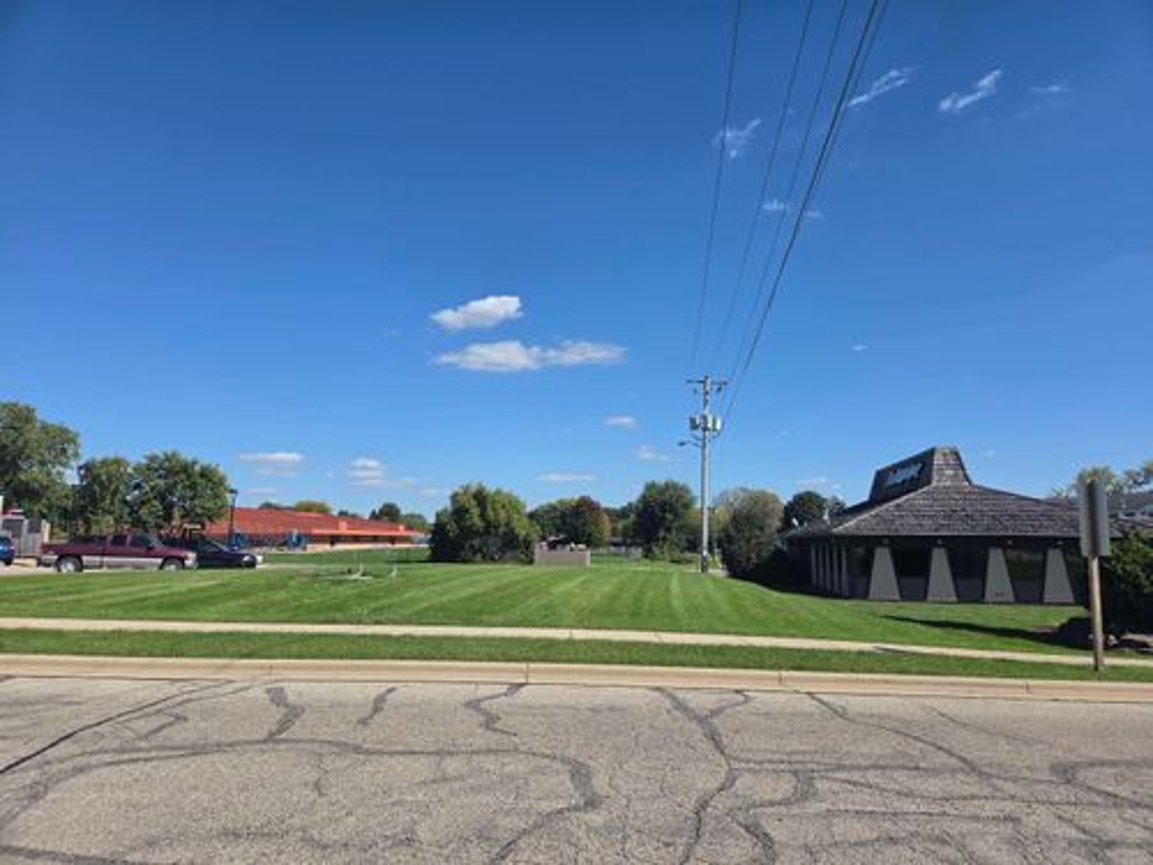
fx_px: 766
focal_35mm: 23
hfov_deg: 73.9
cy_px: 432
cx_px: 576
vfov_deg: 58.9
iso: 80
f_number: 1.8
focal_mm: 5.4
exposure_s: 1/5697
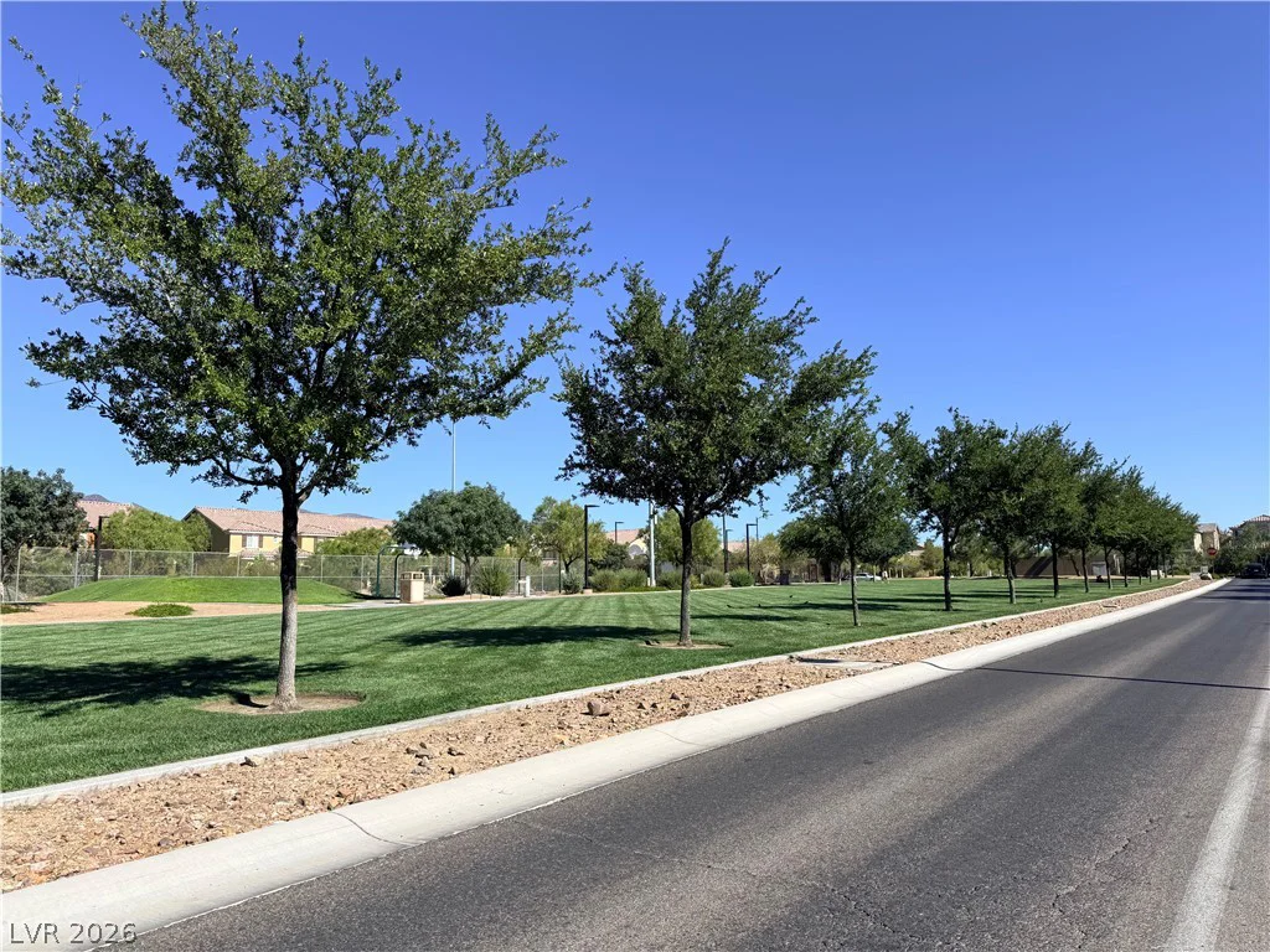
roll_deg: -0.5
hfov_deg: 71.6
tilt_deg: +8.2
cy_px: 476
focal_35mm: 24
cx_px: 635
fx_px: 881
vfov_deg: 56.8
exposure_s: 1/4405
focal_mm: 6.76
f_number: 1.78
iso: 80
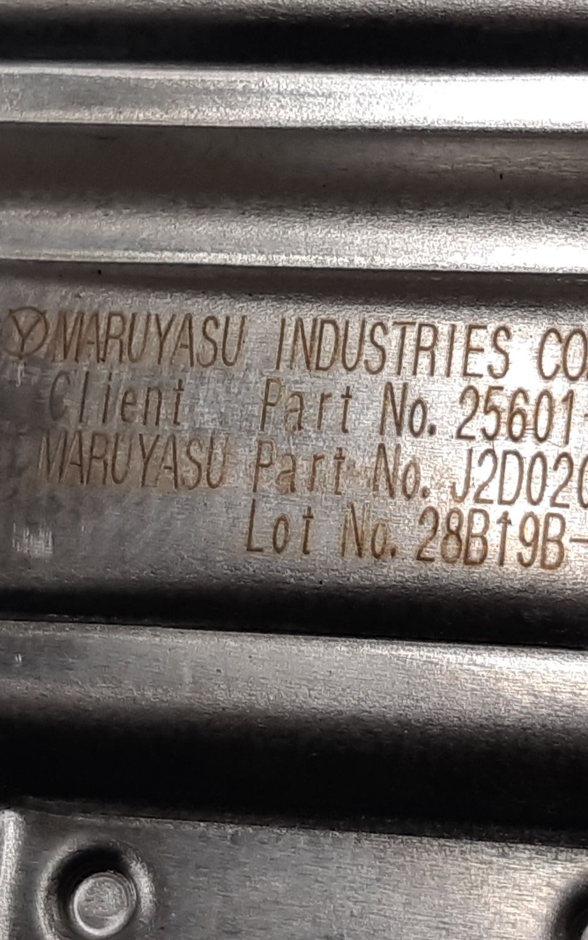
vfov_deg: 52.8
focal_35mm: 37
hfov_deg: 33.5
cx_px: 466
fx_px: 949
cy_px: 469
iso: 50
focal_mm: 3.93
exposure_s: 1/100
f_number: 1.7
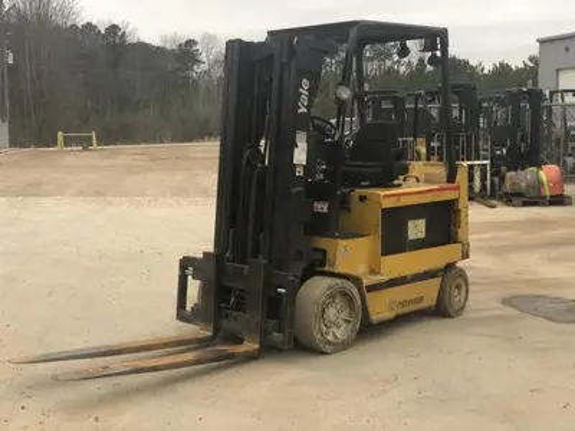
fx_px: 864
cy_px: 216
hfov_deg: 36.8
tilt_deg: -6.5
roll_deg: +1.4
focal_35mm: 52
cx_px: 288
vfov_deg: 28.0
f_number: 2.4
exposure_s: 1/60
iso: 50
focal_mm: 6
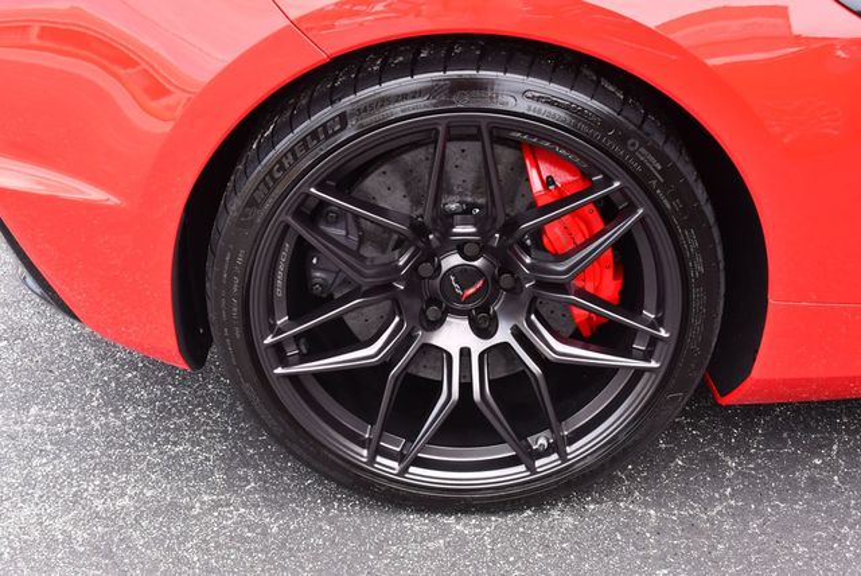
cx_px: 430
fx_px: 1149
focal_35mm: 48
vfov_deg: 28.1
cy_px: 288
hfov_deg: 41.1
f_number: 5
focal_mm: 24
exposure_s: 1/250
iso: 400
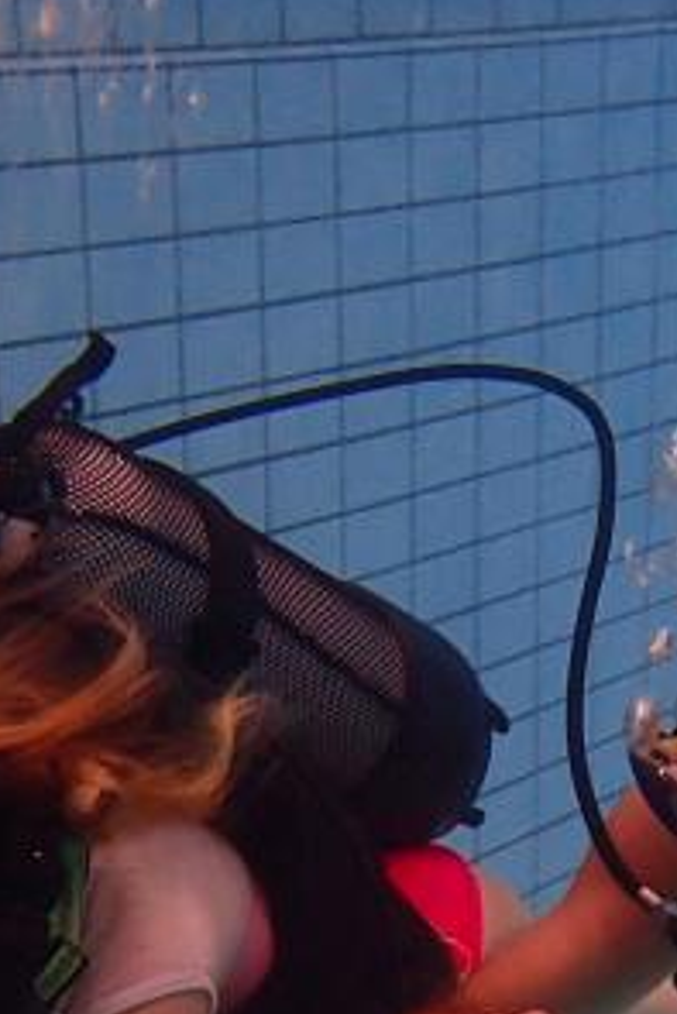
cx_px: 498
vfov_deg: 22.1
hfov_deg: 15.5
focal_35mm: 88
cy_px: 1052
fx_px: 2479
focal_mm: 4.5
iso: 250
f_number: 2
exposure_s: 1/30
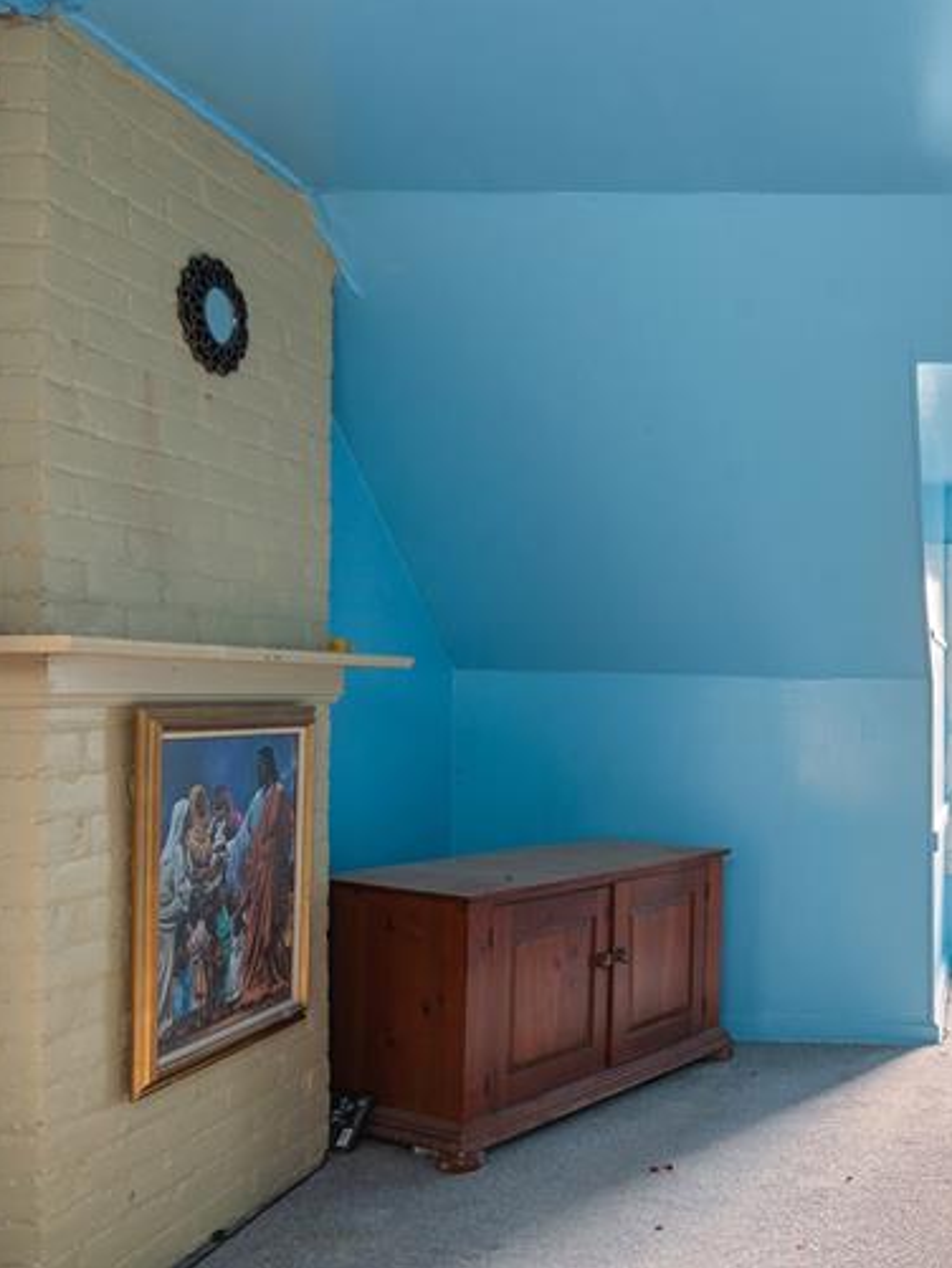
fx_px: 2163
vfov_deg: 32.6
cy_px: 758
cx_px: 982
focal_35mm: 59
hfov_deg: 23.6
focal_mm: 30
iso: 320
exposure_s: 1.3
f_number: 9
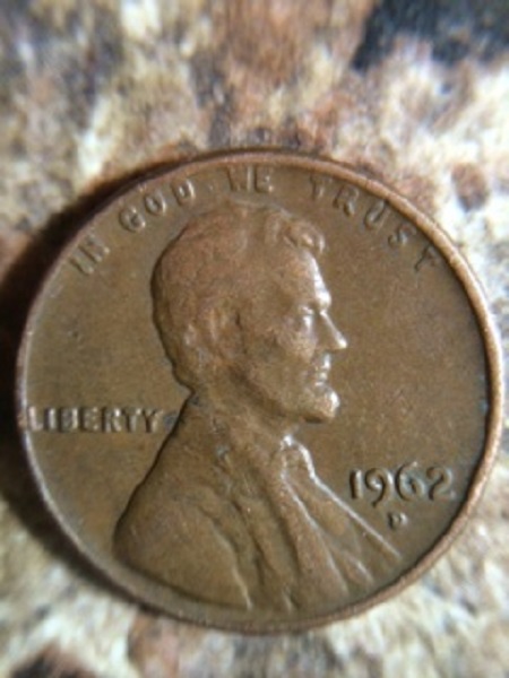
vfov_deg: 60.0
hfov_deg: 46.8
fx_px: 588
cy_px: 339
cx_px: 254
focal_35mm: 30
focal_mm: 4.12
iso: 100
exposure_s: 1/30
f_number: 2.2
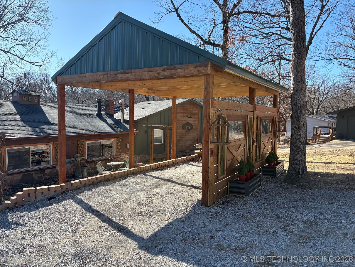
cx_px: 178
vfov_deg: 53.1
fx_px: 267
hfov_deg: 67.3
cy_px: 134
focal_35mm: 26
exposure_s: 1/1420
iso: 64
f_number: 1.6
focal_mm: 5.96
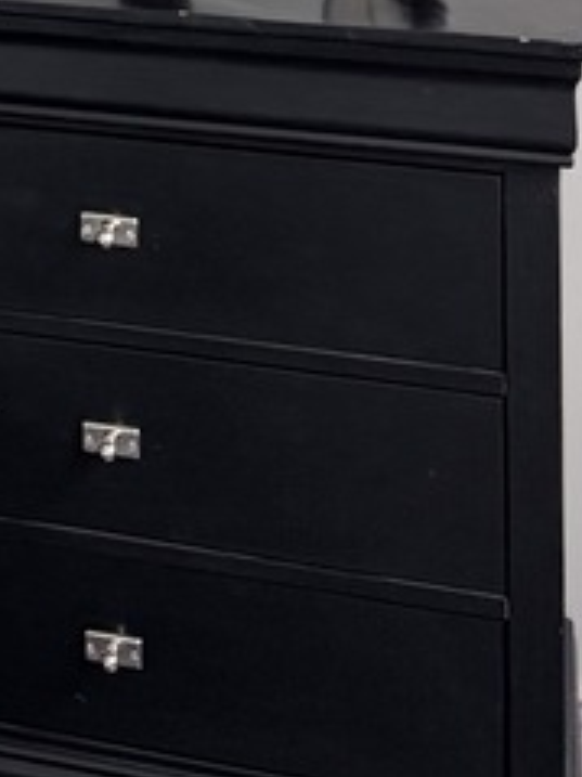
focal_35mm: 109
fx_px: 2446
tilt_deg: -2.2
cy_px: -585
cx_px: -406
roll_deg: +1.0
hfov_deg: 12.6
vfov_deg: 15.7
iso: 125
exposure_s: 1/120
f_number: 1.6
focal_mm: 5.96
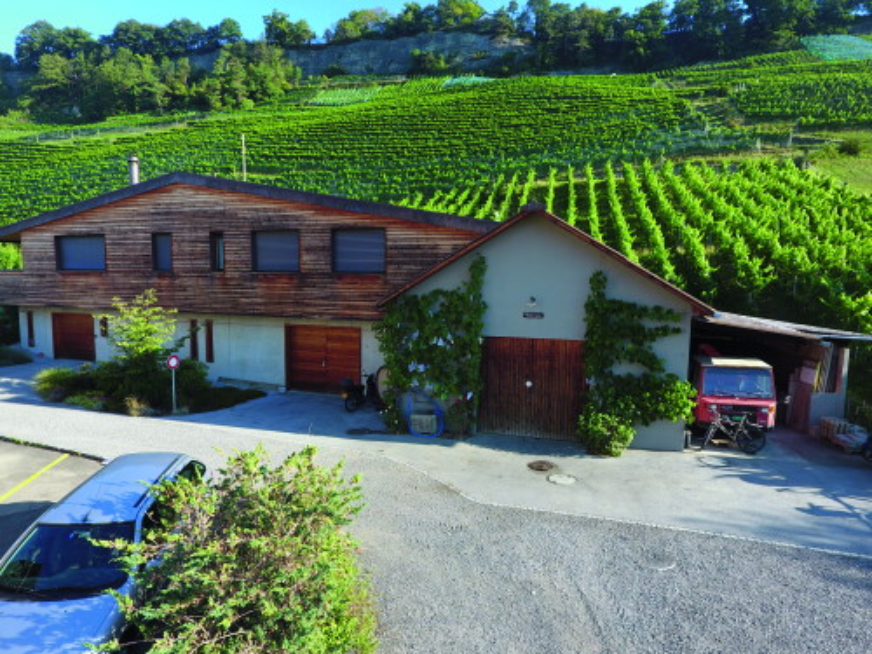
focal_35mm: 20
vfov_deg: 66.0
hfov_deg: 81.7
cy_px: 327
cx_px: 436
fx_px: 504
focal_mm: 3.61
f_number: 2.8
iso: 100
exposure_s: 1/226
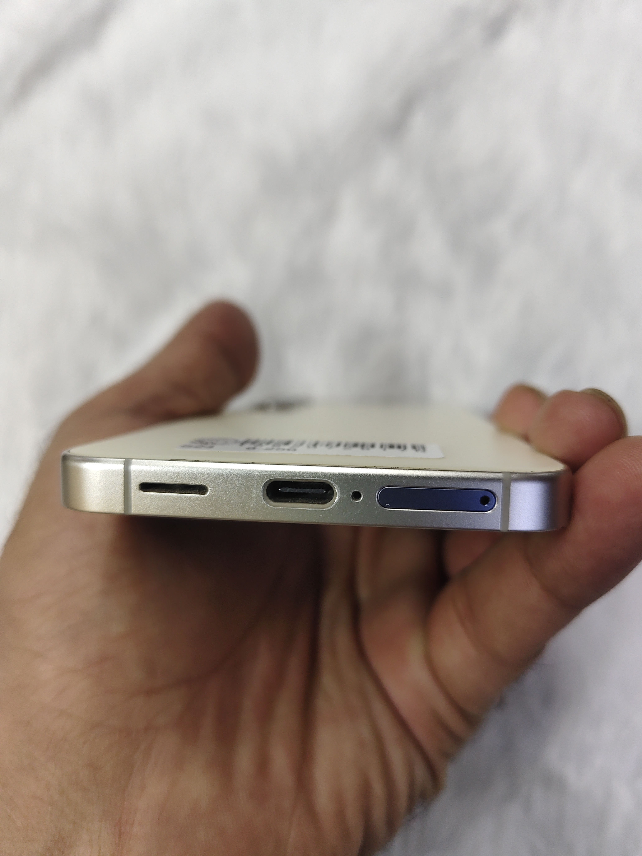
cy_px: 428
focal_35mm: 23
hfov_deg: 58.9
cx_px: 321
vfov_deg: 73.9
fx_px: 569
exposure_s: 1/100
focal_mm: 5.56
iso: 121
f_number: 1.88
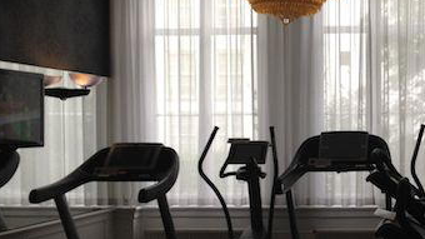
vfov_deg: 16.3
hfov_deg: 27.5
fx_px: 834
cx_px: 386
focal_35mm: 74
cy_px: 162
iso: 64
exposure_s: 1/120
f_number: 2.4
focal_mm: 4.12
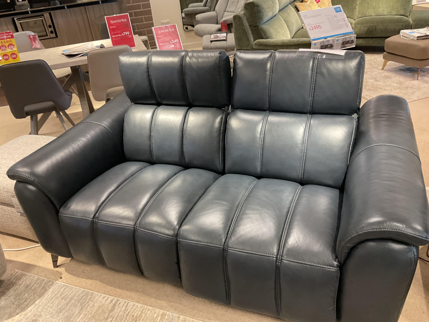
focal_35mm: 29
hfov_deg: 61.7
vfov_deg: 48.2
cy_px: 161
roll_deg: +5.6
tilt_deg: -28.7
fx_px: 359
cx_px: 214
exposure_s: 1/50
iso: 160
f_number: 1.8
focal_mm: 3
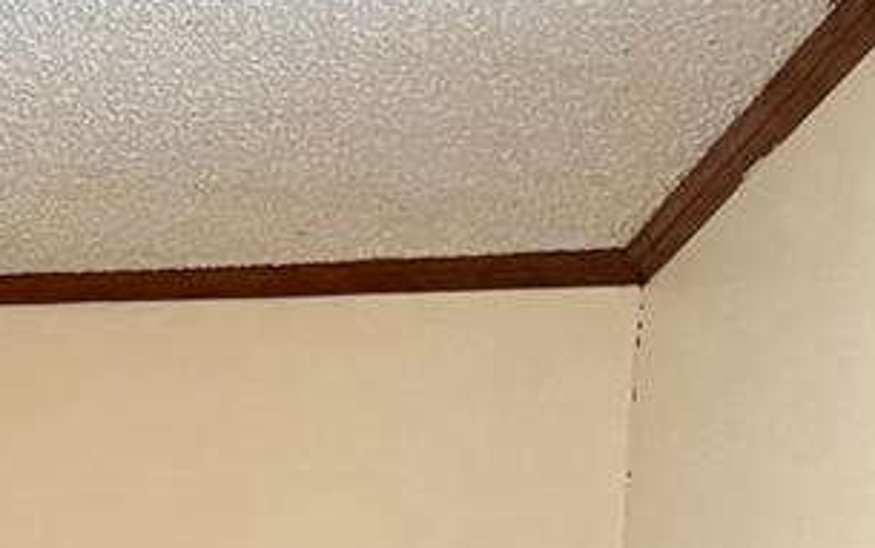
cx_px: -700
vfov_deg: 9.4
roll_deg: -1.8
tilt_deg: -4.7
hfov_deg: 14.4
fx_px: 3054
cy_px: 1228
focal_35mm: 128
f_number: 1.78
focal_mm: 6.76
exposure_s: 1/60
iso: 500
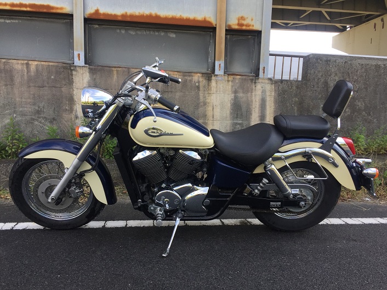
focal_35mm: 29
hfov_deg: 61.7
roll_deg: -1.3
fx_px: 324
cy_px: 145
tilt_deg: -6.7
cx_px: 194
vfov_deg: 48.2
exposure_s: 1/324
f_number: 2.2
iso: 32
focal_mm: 4.15
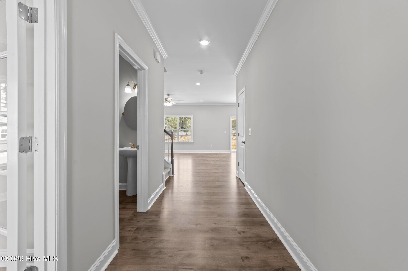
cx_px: 204
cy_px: 136
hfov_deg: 104.3
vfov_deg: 81.1
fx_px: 159
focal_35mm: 14
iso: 250
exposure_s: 1/6
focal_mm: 14
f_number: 8
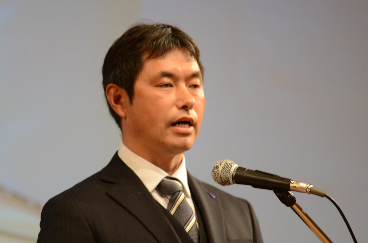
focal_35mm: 270
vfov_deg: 5.1
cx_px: 184
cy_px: 122
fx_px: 2754
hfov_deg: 7.6
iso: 400
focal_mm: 180
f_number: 2.8
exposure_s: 1/125
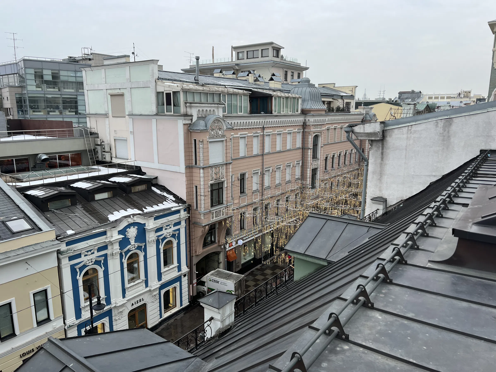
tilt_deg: -11.6
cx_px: 248
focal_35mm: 26
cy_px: 186
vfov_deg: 53.1
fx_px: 373
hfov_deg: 67.3
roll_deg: +0.2
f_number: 1.5
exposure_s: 1/1645
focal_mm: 5.7
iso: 50
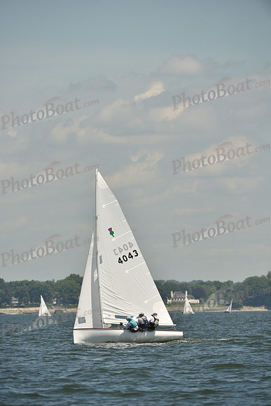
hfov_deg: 4.0
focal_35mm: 340
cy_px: 203
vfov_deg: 6.1
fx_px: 3837
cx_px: 136
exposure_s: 1/1600
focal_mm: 340
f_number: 6.3
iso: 250
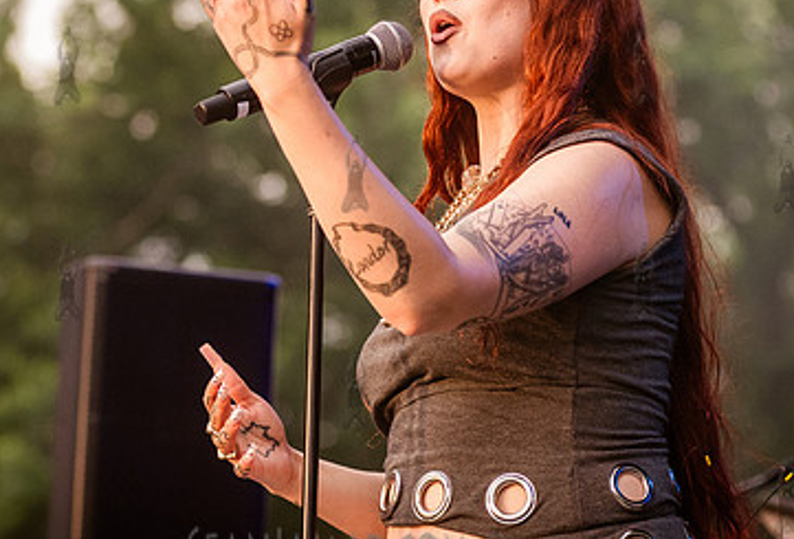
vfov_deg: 5.2
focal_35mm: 268
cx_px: 240
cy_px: 48
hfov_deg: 7.6
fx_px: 5943
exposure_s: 1/1000
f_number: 4
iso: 2000
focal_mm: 120
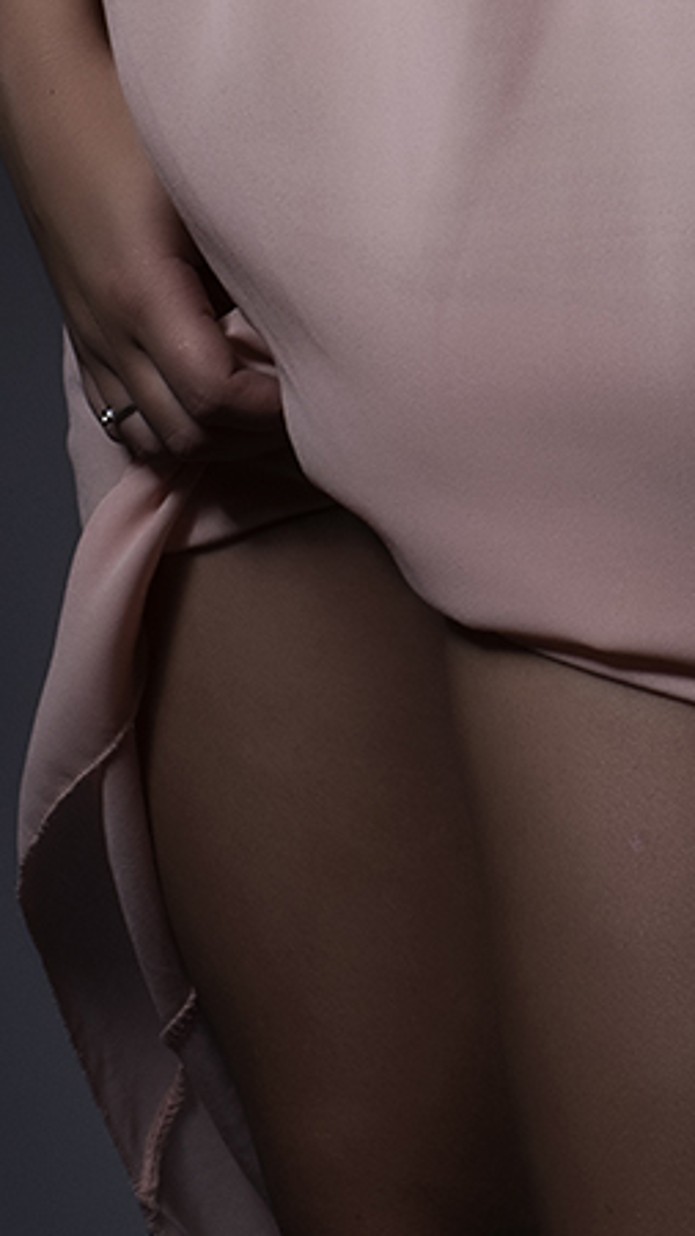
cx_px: 669
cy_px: -552
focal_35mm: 257
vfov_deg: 8.2
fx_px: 8423
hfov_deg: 4.7
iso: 100
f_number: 16
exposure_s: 1/200
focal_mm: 46
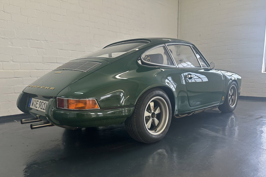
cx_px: 132
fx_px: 199
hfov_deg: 67.4
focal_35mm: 27
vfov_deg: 47.6
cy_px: 107
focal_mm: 6.86
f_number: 1.78
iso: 160
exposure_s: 1/100
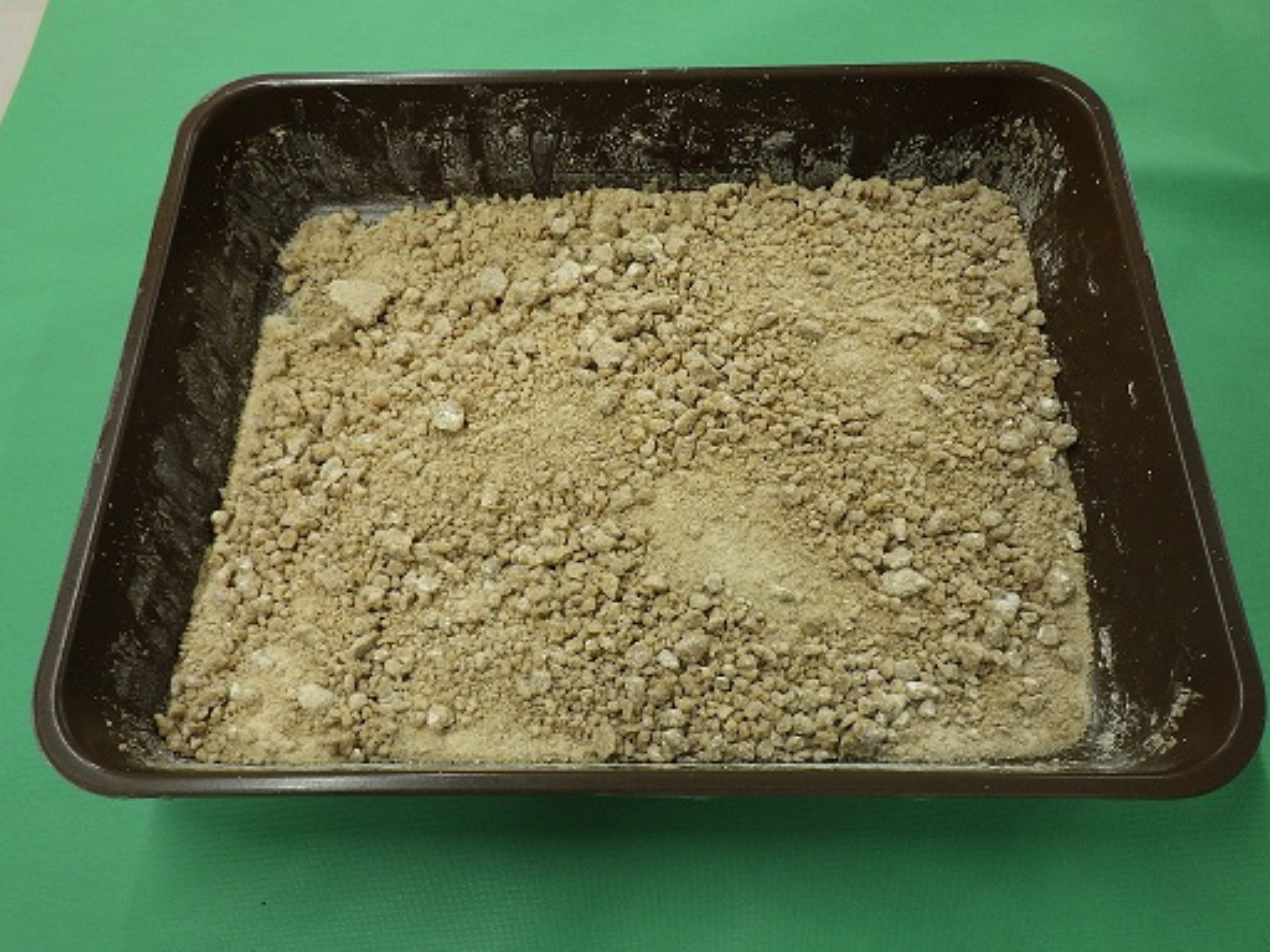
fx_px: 1027
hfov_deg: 63.4
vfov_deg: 49.7
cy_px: 476
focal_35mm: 28
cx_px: 635
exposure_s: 1/45
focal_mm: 5
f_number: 3.5
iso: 250
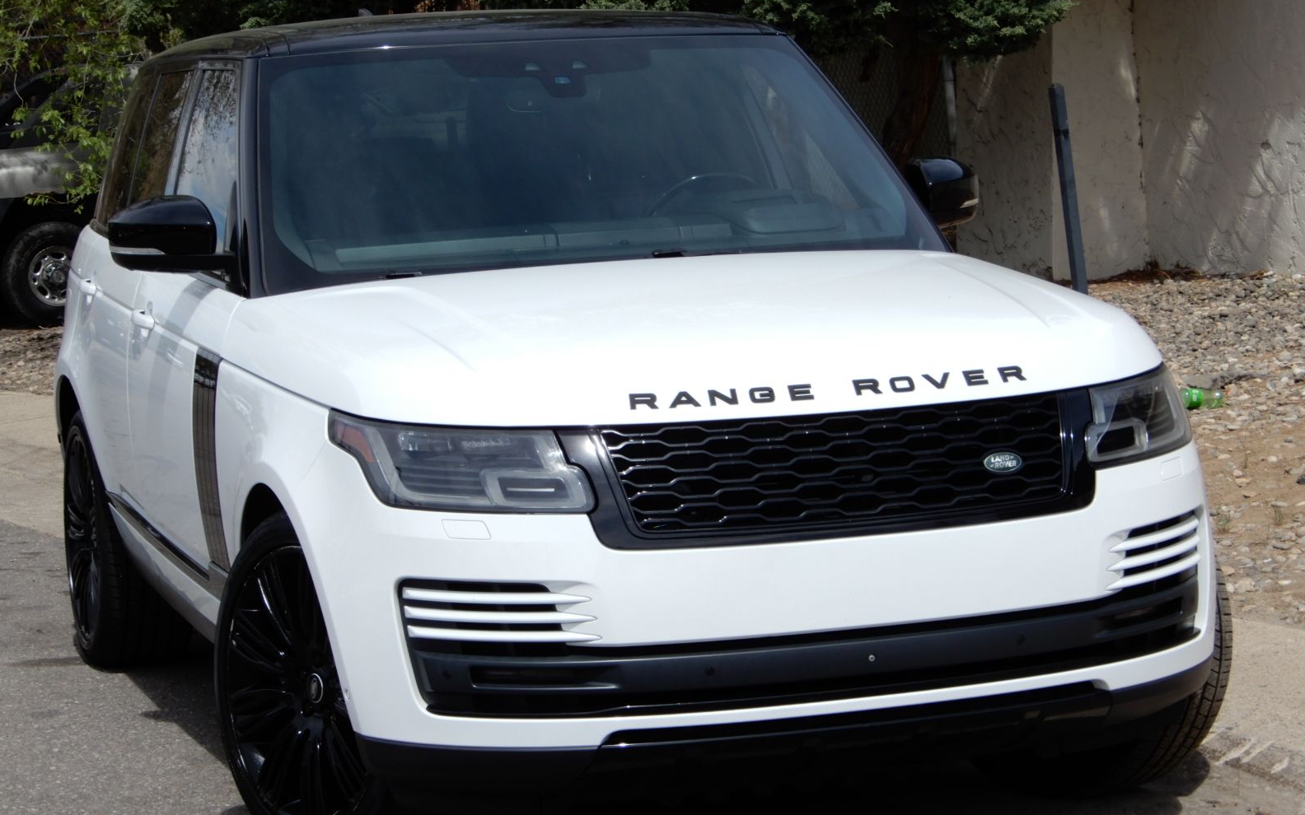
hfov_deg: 22.8
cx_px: 657
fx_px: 3236
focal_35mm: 91
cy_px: 408
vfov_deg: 14.4
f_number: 5
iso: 80
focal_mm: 15.2
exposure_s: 1/640
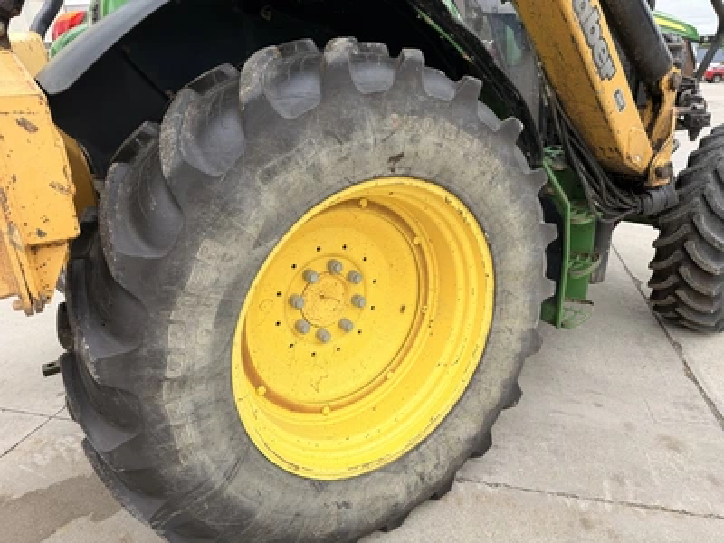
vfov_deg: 56.8
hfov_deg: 71.6
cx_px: 362
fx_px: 502
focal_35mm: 24
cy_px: 272
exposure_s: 1/1106
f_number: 1.78
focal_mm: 6.76
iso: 80
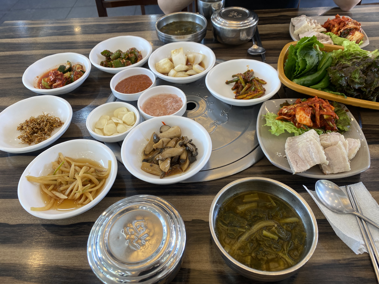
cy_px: 142
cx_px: 190
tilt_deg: -47.9
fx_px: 285
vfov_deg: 53.1
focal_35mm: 26
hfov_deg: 67.3
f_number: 1.8
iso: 80
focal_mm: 4.25
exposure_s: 1/120
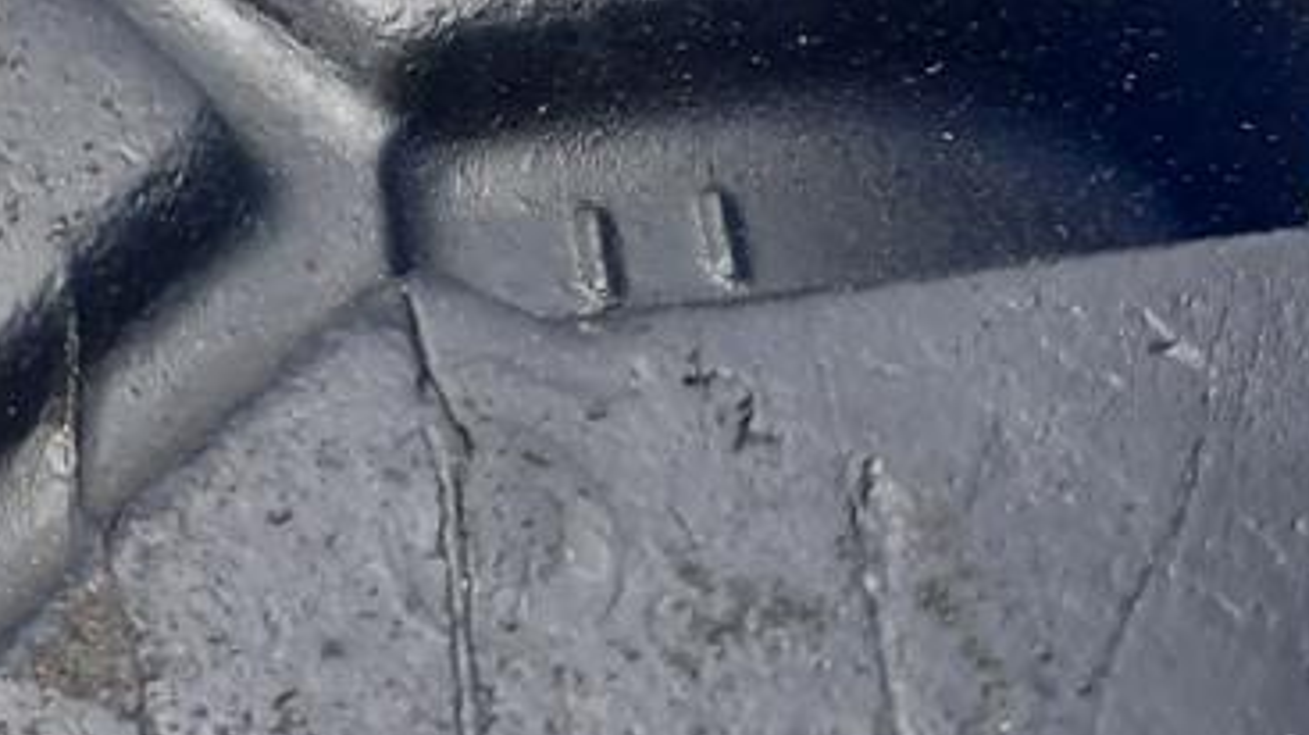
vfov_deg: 15.6
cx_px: 36
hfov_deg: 26.6
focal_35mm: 76
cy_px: -7
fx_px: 2637
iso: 100
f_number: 1.8
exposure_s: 1/100
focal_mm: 4.65
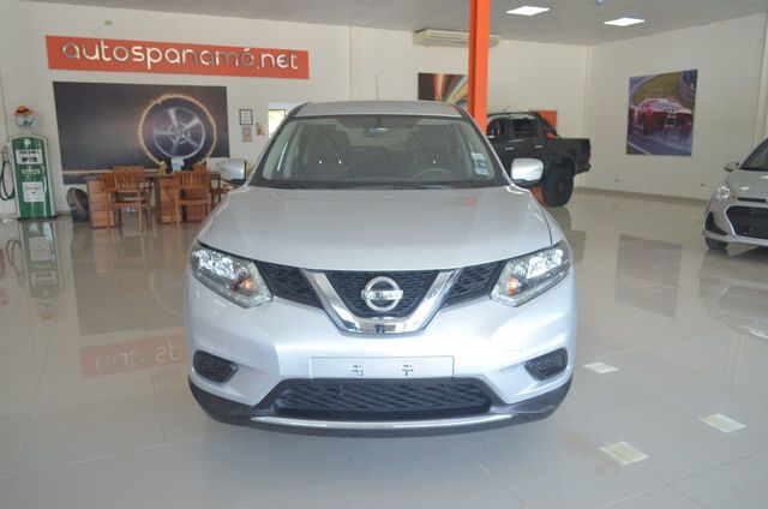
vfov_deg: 47.7
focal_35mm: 27
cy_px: 254
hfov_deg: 67.5
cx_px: 384
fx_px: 575
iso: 500
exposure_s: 1/160
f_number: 3.5
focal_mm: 18
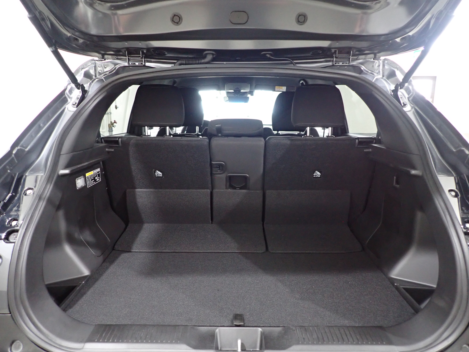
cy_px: 176
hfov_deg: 69.4
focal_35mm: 25
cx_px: 234
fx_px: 339
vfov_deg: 54.9
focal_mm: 4.5
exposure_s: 1/30
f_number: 2
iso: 800
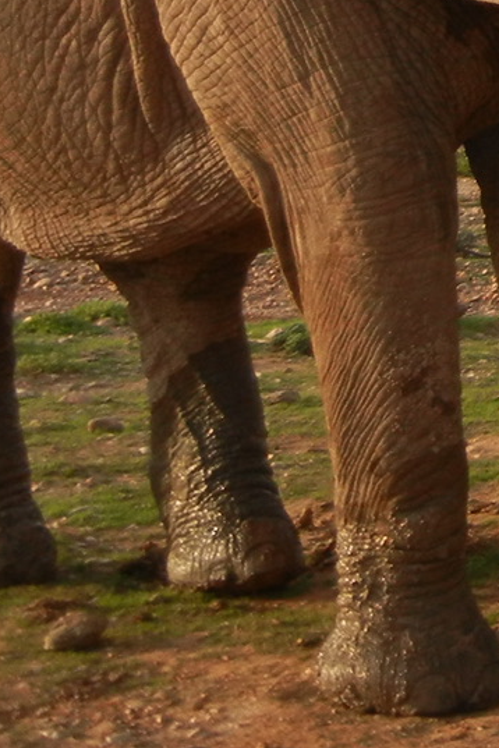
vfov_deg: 16.2
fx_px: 2474
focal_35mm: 119
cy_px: -265
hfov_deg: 10.1
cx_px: 1178
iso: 160
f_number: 3.5
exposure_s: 1/460
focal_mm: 5.4
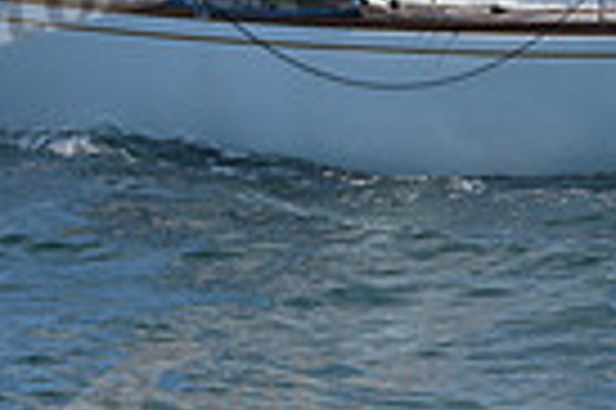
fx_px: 5076
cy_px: -322
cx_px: 683
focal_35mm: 297
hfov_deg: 6.9
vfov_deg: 4.6
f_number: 10
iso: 250
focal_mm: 70
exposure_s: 1/800
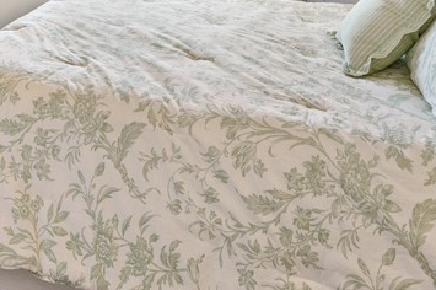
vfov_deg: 22.7
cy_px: -140
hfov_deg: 37.7
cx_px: 44
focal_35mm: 49
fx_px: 593
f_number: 8
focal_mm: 16
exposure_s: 1/30
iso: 400
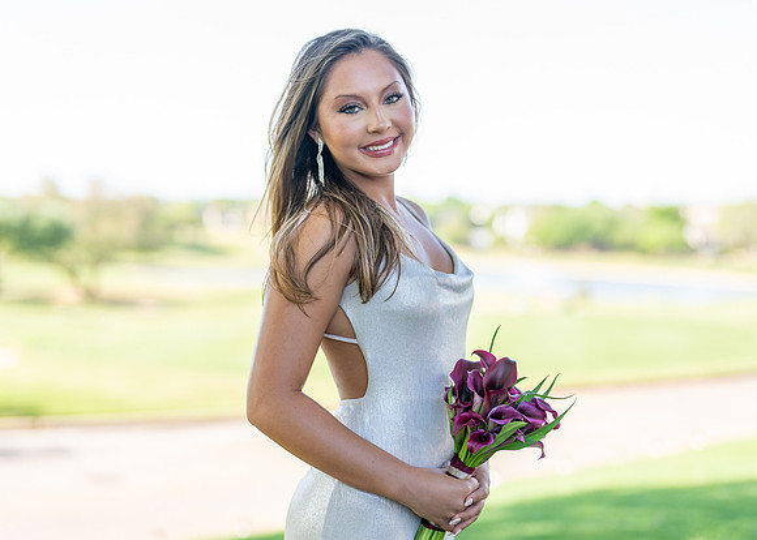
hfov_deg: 34.2
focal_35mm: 57
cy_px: 294
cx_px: 388
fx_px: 1232
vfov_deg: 24.7
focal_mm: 50
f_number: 1.6
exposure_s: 1/1000
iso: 160
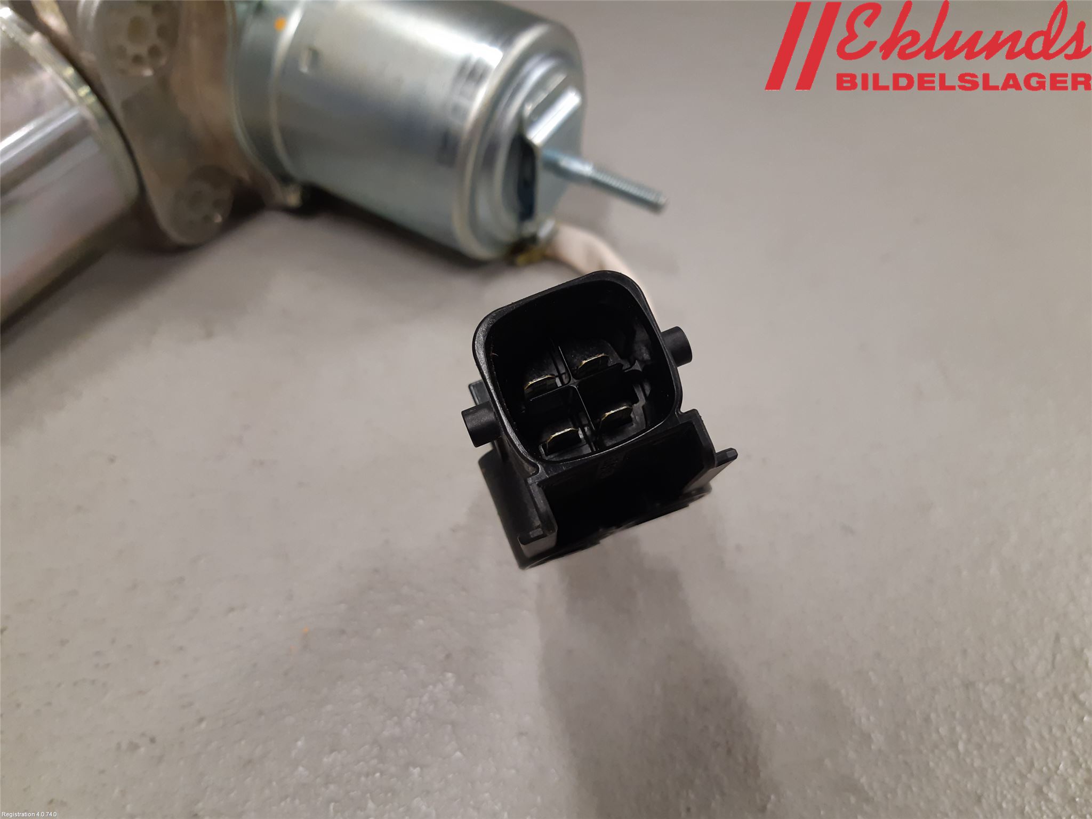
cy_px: 410
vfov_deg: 53.1
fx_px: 820
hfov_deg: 67.3
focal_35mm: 26
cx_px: 546
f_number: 1.7
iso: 125
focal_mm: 3.93
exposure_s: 1/50
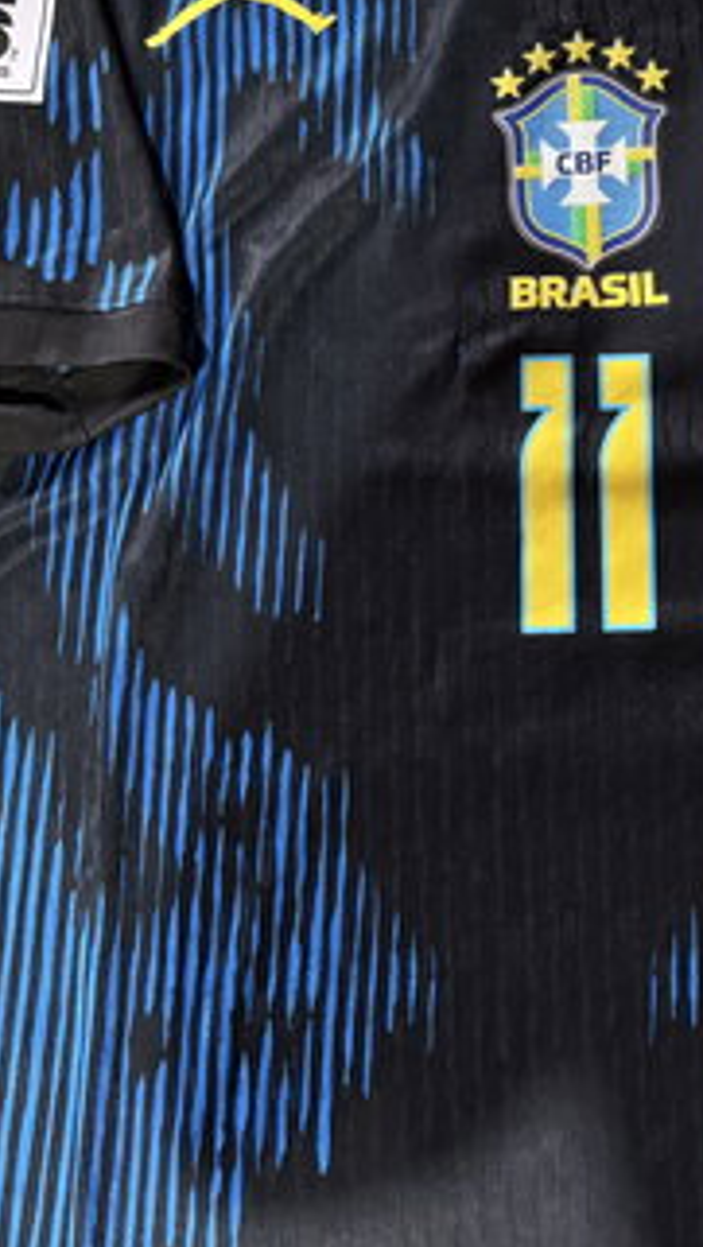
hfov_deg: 24.8
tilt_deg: -77.5
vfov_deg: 42.3
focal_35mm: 47
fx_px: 1555
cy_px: 301
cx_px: 610
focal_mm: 5.96
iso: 800
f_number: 1.6
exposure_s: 1/30
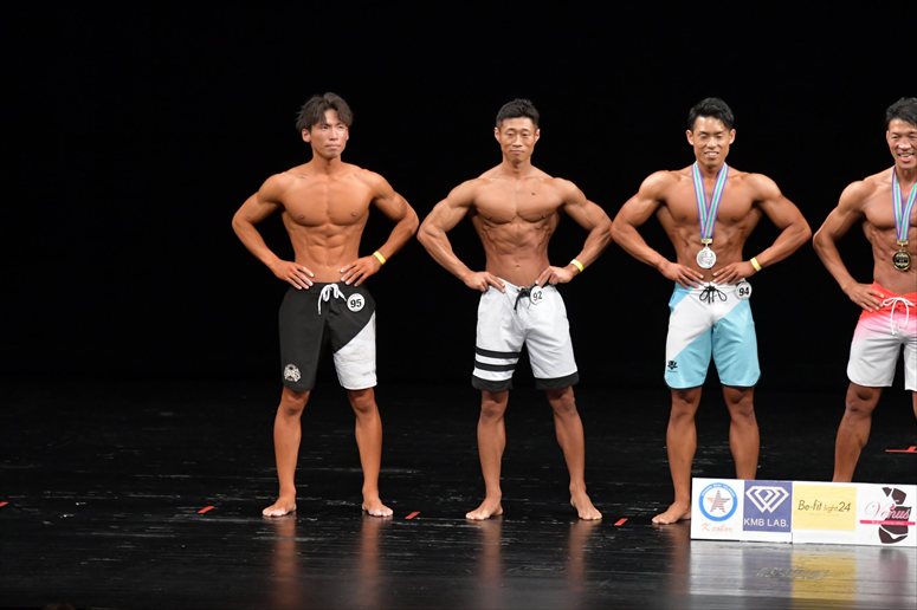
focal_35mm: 217
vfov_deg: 6.3
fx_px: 5525
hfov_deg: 9.5
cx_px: 458
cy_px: 305
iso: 3200
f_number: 5.6
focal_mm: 145
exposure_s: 1/400
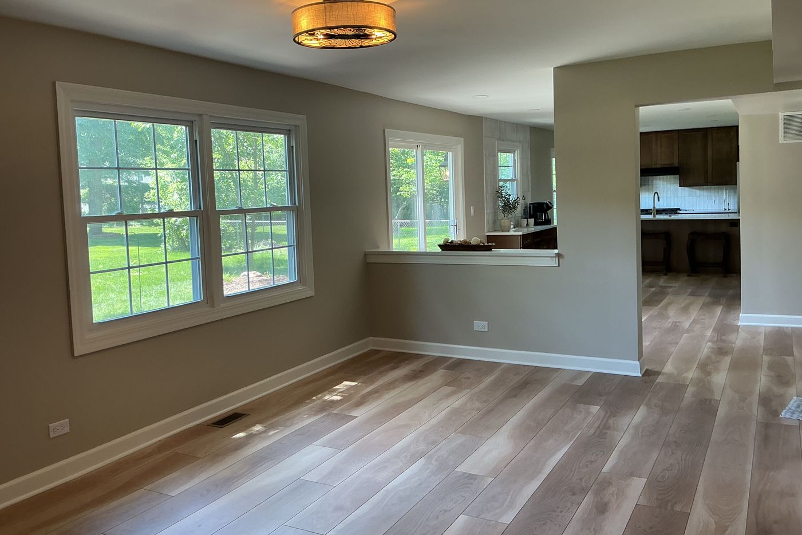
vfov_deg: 42.3
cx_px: 393
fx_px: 691
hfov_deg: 60.3
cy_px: 237
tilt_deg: -3.7
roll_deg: +2.4
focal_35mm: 31
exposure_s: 1/60
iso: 50
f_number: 1.8
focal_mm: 3
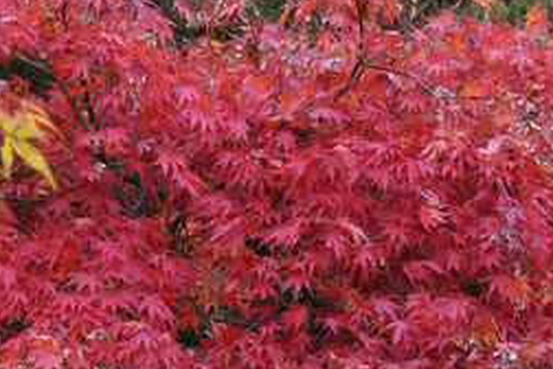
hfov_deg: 5.6
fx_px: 5606
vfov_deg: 3.8
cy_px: 525
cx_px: 456
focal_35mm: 365
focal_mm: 60
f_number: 8
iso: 400
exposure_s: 1/100
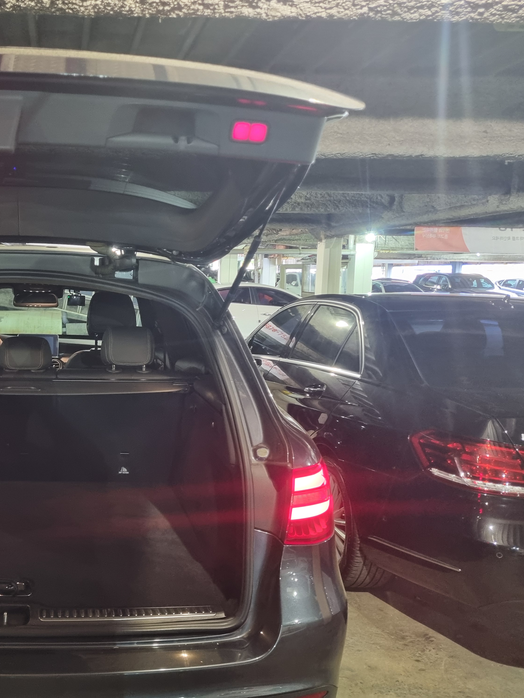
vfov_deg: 52.6
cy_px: 349
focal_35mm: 35
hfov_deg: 38.2
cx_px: 60
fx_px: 706
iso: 500
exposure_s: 1/40
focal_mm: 5.4
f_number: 1.8
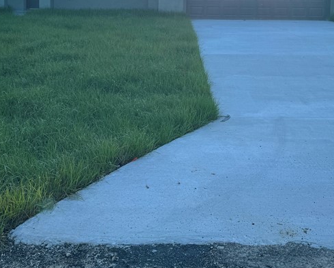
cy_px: 26
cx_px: 142
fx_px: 484
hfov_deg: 38.0
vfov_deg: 29.5
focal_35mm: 49
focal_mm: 6.76
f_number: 1.78
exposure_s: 1/1869
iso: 80
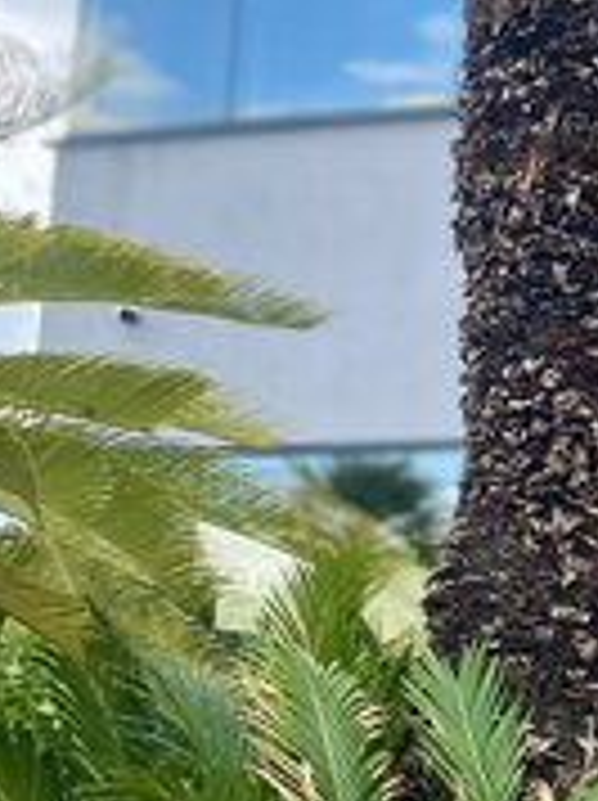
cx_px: 962
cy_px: 634
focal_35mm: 117
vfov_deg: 16.7
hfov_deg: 11.9
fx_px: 2701
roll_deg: -2.5
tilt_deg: +8.4
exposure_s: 1/858
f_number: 1.8
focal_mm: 4.25
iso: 32
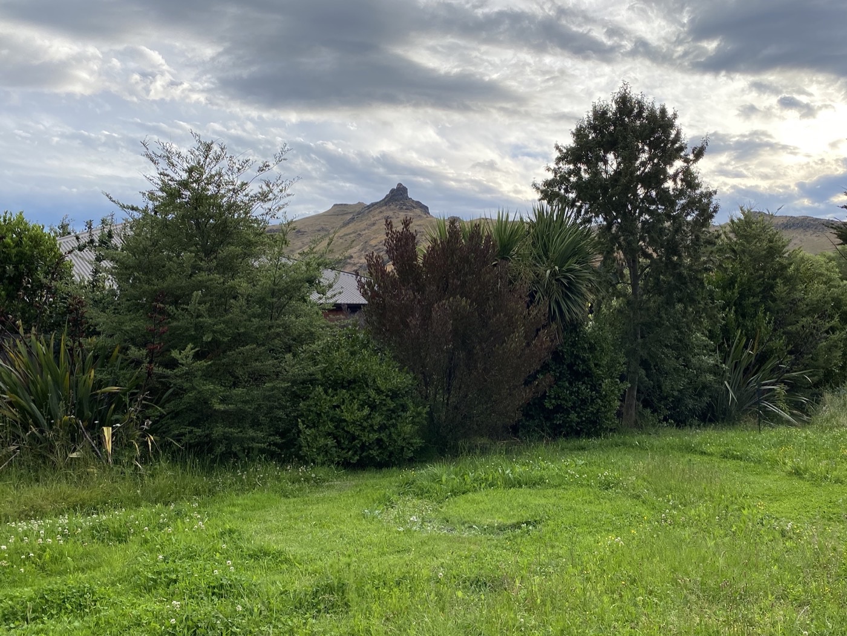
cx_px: 424
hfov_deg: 67.3
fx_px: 636
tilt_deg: -0.4
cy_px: 318
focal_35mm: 26
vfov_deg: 53.1
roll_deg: +2.0
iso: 32
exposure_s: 1/877
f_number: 1.8
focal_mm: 4.25
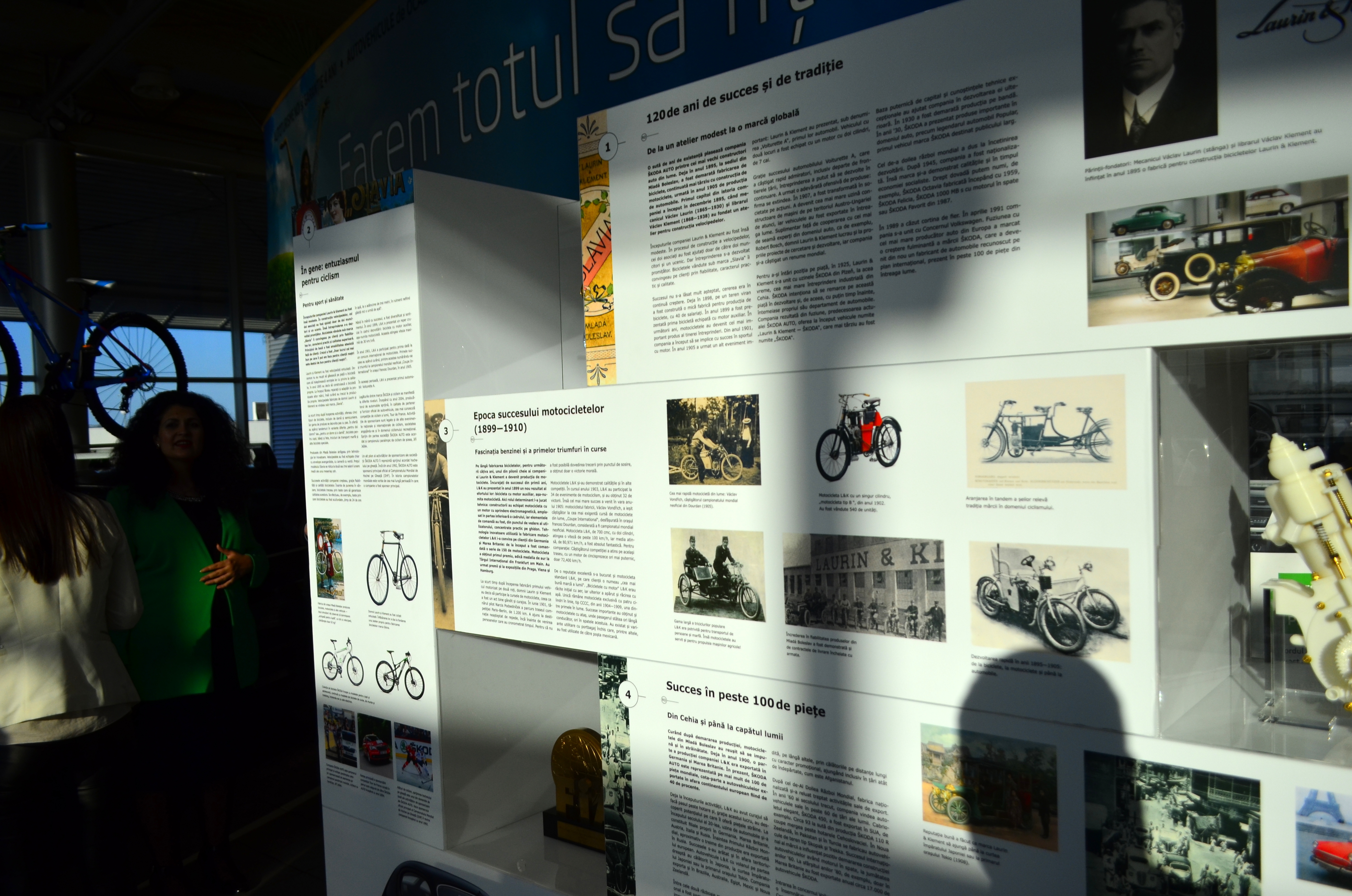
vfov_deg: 47.7
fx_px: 1012
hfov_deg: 67.5
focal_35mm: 27
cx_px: 676
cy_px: 448
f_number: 4
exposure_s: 1/4000
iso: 280
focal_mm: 18
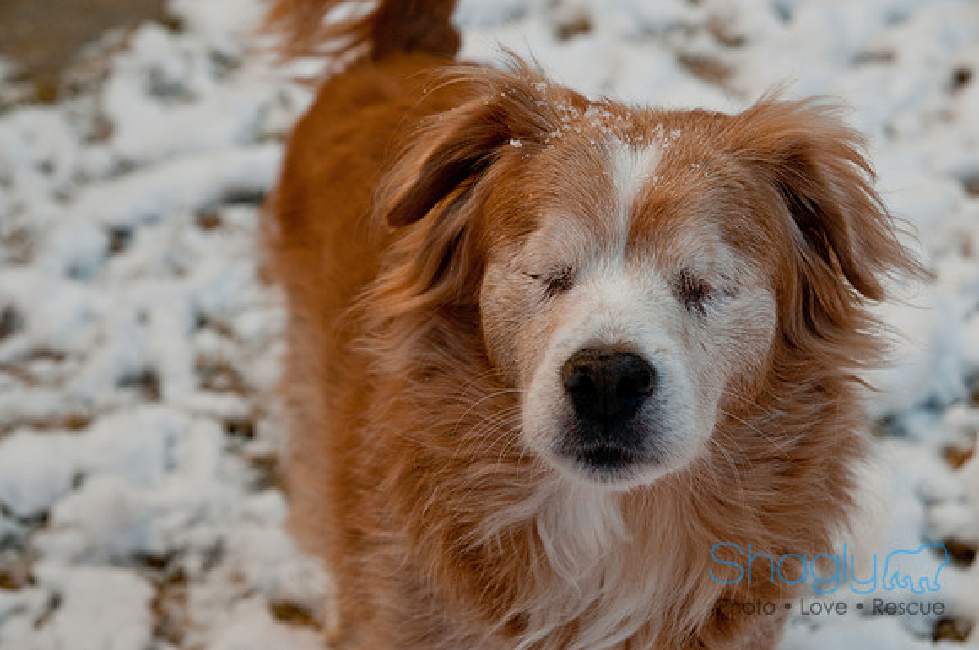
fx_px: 2037
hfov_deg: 27.0
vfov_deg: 18.1
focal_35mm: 75
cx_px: 490
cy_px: 325
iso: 400
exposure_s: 1/1000
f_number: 4.5
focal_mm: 50
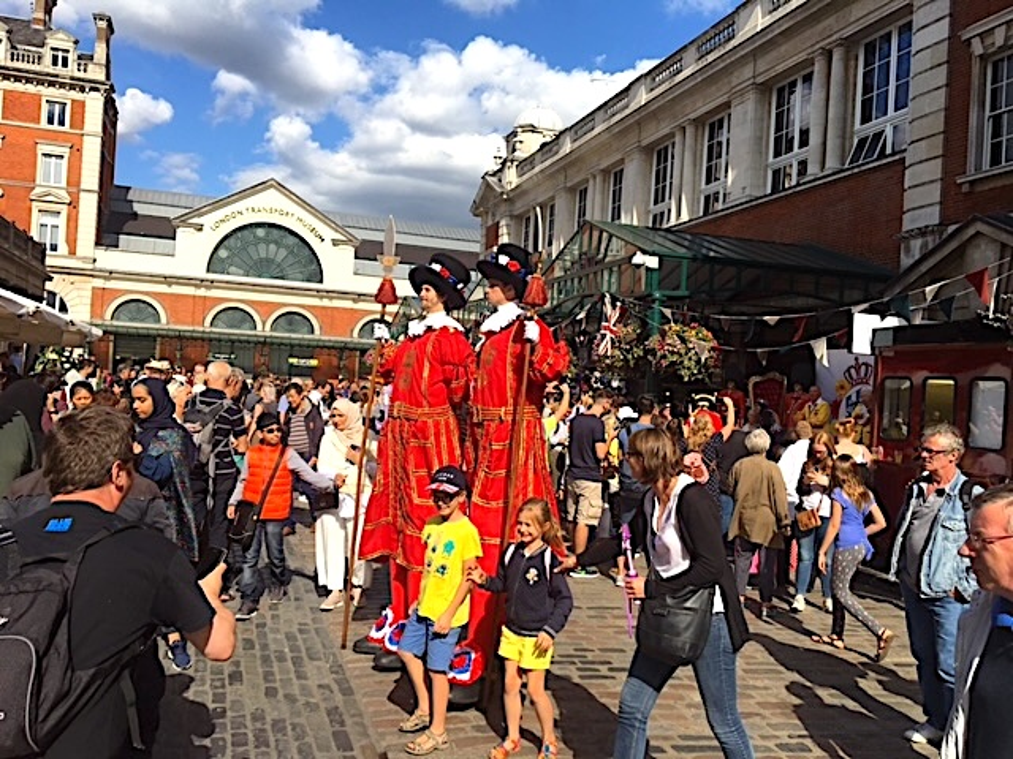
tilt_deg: +1.2
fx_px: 849
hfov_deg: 61.7
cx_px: 506
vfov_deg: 48.2
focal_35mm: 29
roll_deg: -4.4
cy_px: 380
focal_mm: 4.15
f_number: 2.2
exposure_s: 1/2198
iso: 25
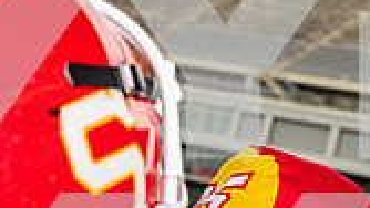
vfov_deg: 7.3
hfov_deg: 13.0
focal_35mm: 164
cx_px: 323
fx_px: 1609
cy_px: 311
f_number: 5.6
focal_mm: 45
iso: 100
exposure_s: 1/250
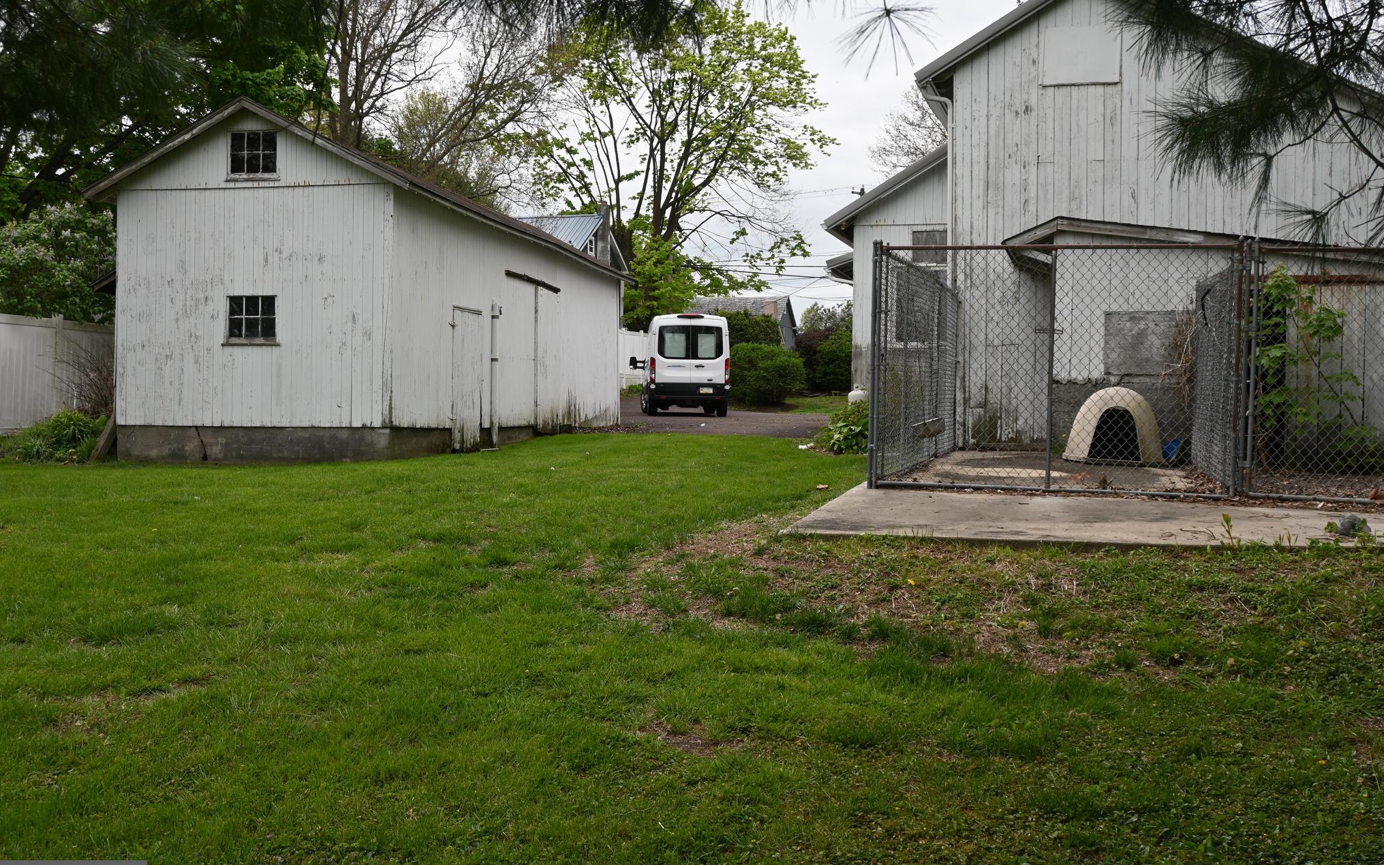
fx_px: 1425
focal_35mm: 38
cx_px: 694
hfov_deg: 51.8
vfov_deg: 33.8
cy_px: 445
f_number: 5.6
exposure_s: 1/200
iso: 100
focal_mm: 24.5
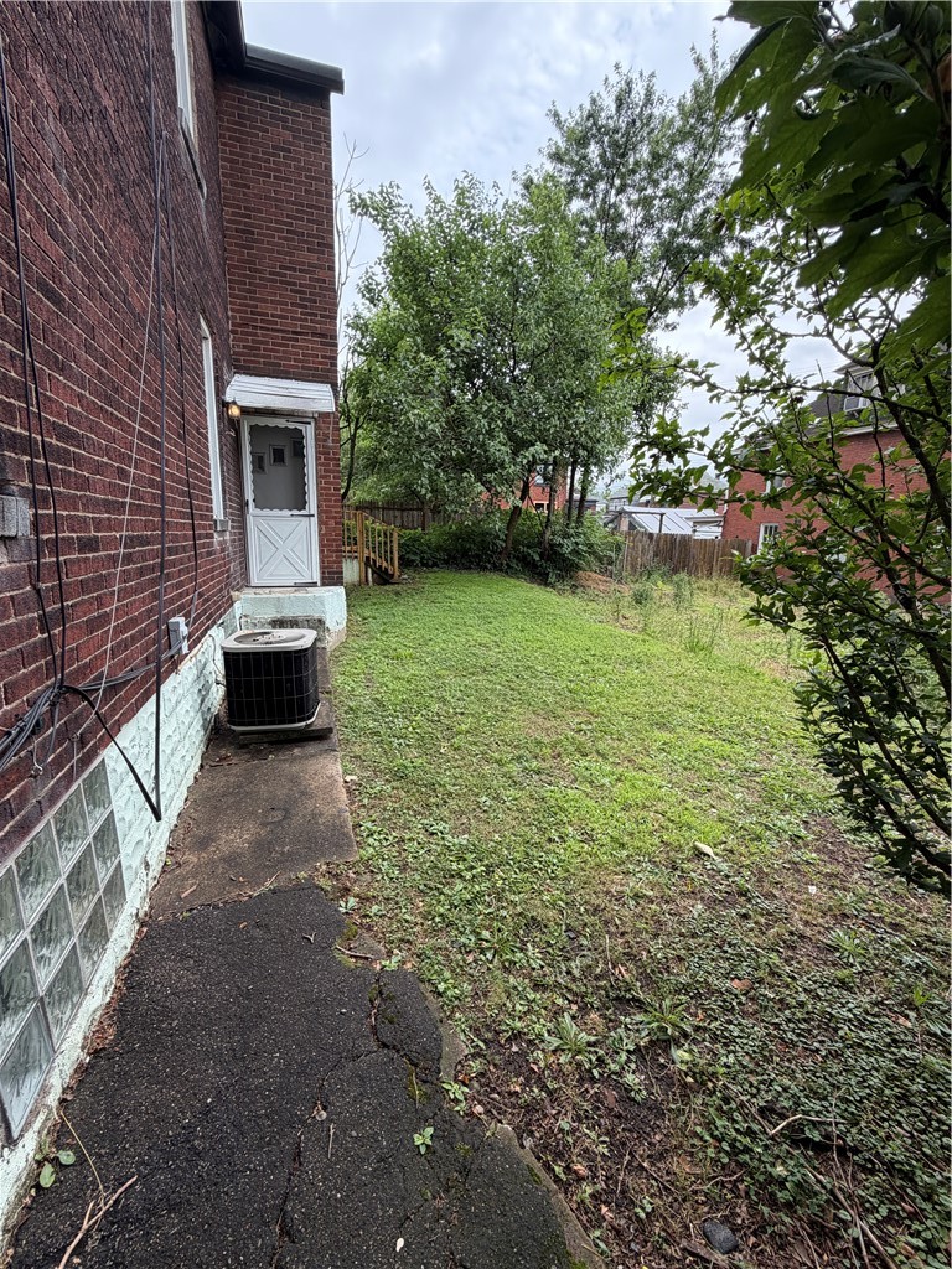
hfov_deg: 85.7
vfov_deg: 102.1
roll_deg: -1.6
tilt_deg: -11.5
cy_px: 634
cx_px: 476
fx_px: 513
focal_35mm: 14
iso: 64
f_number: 2.2
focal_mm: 2.22
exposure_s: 1/502
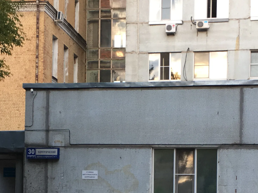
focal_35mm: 80
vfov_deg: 18.0
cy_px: 194
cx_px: 117
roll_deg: +1.8
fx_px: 596
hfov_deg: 24.4
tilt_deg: +5.2
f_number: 2.2
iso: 40
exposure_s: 1/100
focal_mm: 4.15
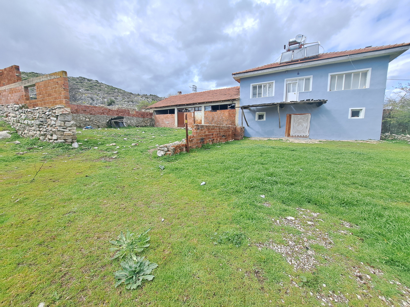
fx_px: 154
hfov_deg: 106.2
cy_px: 154
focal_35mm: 13
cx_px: 205
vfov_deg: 89.9
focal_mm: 1.74
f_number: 2.2
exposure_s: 1/1311
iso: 50
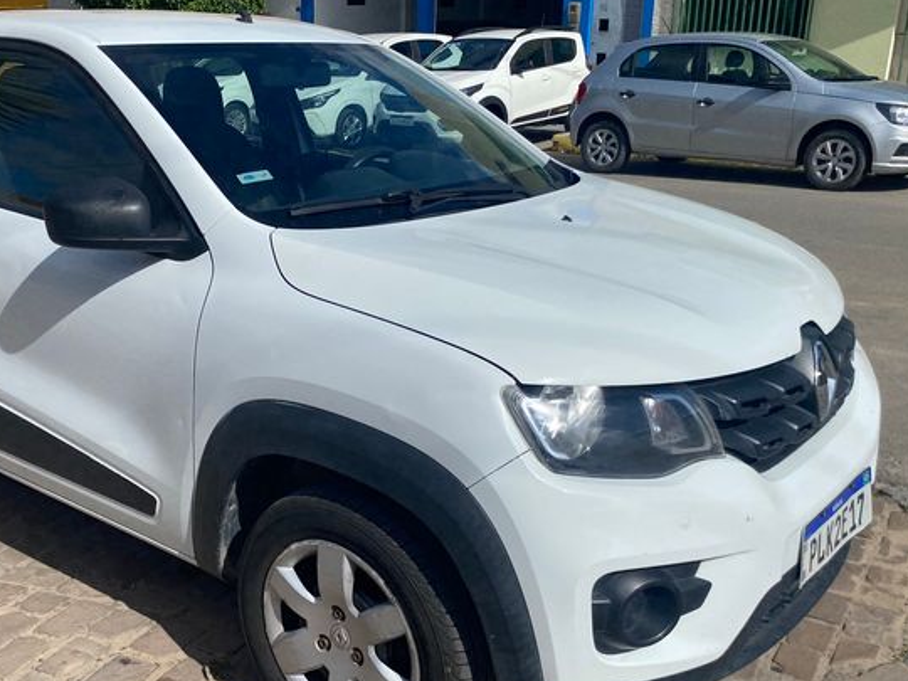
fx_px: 1023
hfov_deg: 47.5
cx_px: 346
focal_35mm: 39
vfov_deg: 36.8
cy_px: 377
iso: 32
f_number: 1.8
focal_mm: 4.25
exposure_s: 1/6757
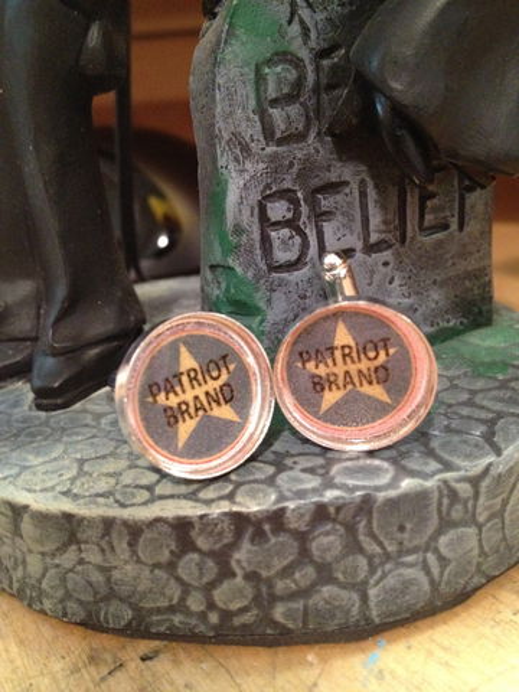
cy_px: 346
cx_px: 260
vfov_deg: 52.6
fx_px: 700
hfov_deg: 40.7
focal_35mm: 35
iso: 640
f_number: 2.4
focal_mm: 4.28
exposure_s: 1/15
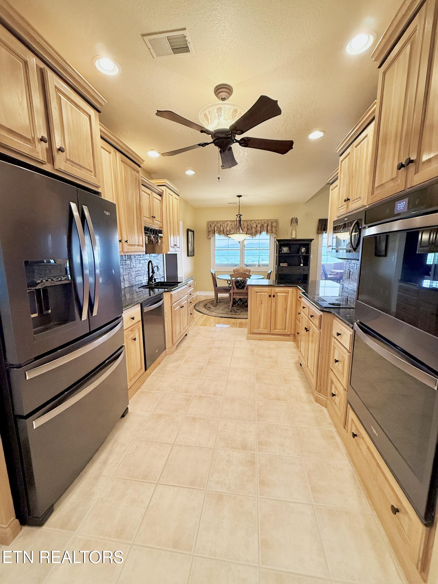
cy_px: 292
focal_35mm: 14
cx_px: 219
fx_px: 236
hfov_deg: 85.7
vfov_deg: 102.1
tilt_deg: -8.5
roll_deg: -0.2
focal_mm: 2.22
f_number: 2.2
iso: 640
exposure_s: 1/120
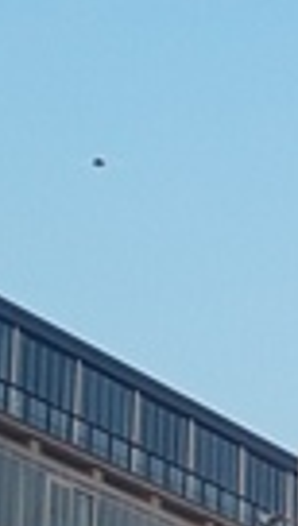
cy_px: 932
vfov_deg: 11.0
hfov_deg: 5.9
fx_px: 2558
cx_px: 1057
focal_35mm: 183
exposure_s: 1/259
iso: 40
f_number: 1.9
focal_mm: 2.9
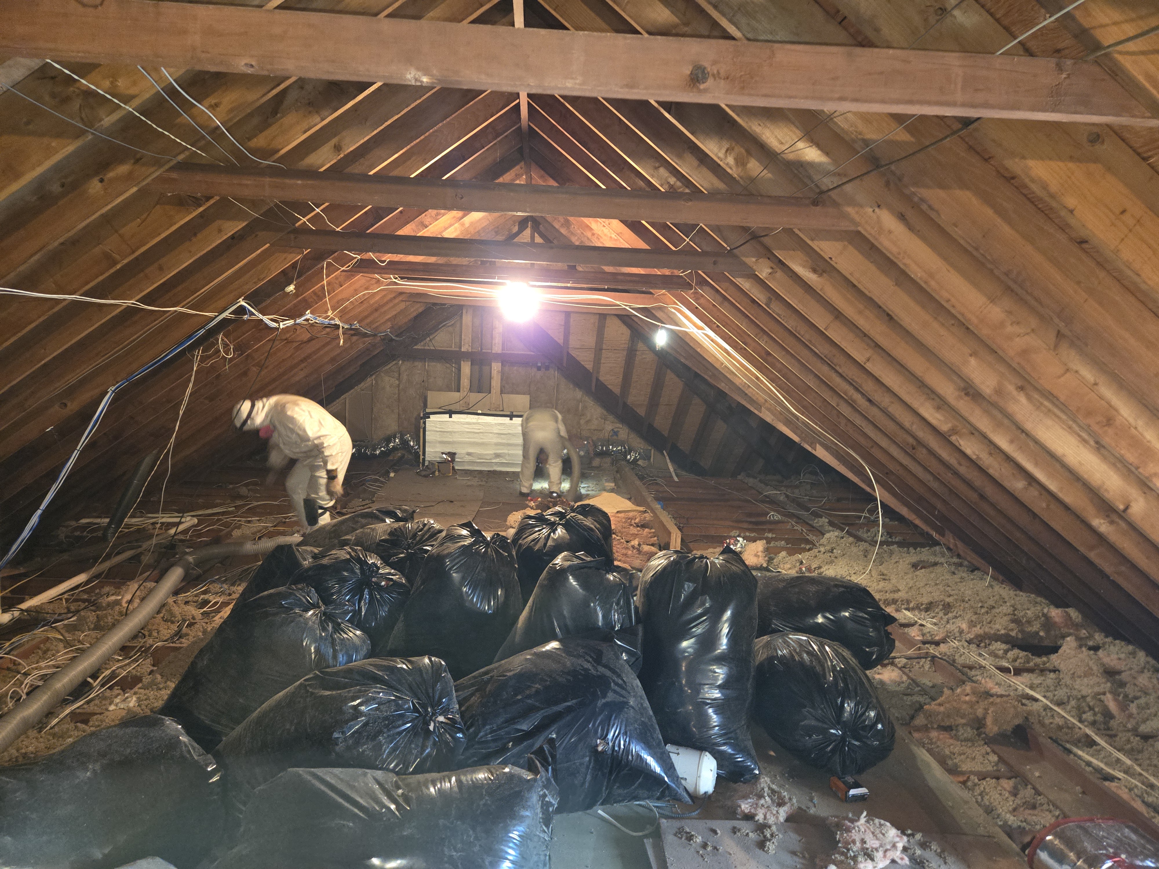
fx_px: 770
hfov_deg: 73.9
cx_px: 580
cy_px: 434
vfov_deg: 58.9
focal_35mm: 23
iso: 1000
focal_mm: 5.4
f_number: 1.8
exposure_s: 1/12
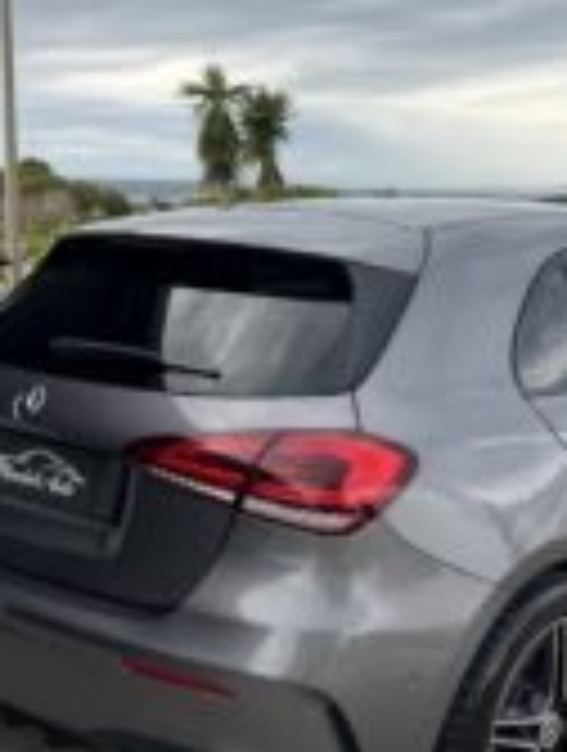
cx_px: 392
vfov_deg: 33.1
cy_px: 408
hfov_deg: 25.2
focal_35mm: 58
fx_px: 1262
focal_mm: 5.1
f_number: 1.6
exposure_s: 1/506
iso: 50
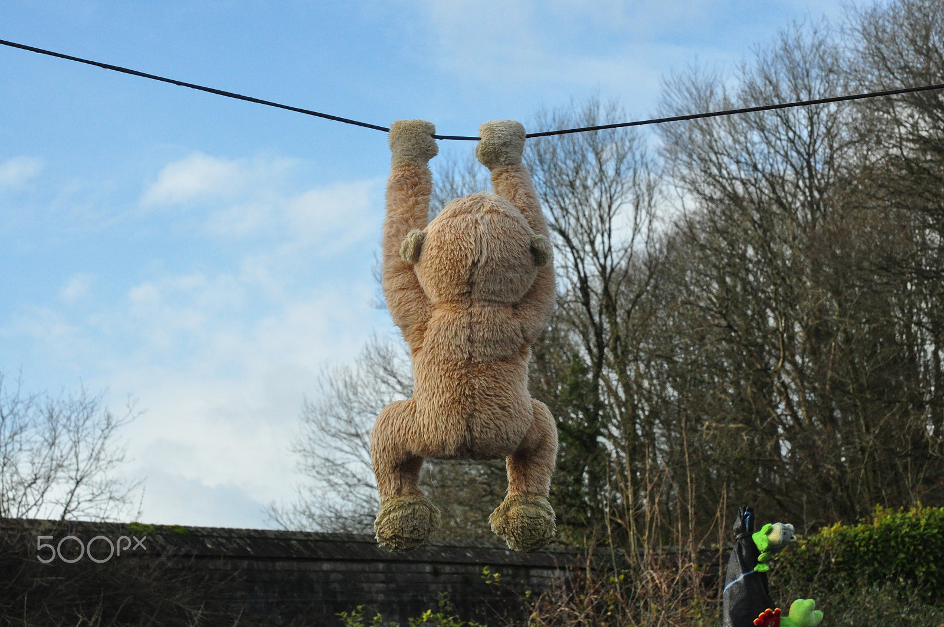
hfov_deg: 24.2
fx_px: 2200
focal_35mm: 84
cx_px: 472
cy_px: 314
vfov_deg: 16.2
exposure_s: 1/800
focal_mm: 56
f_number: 13
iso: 1600
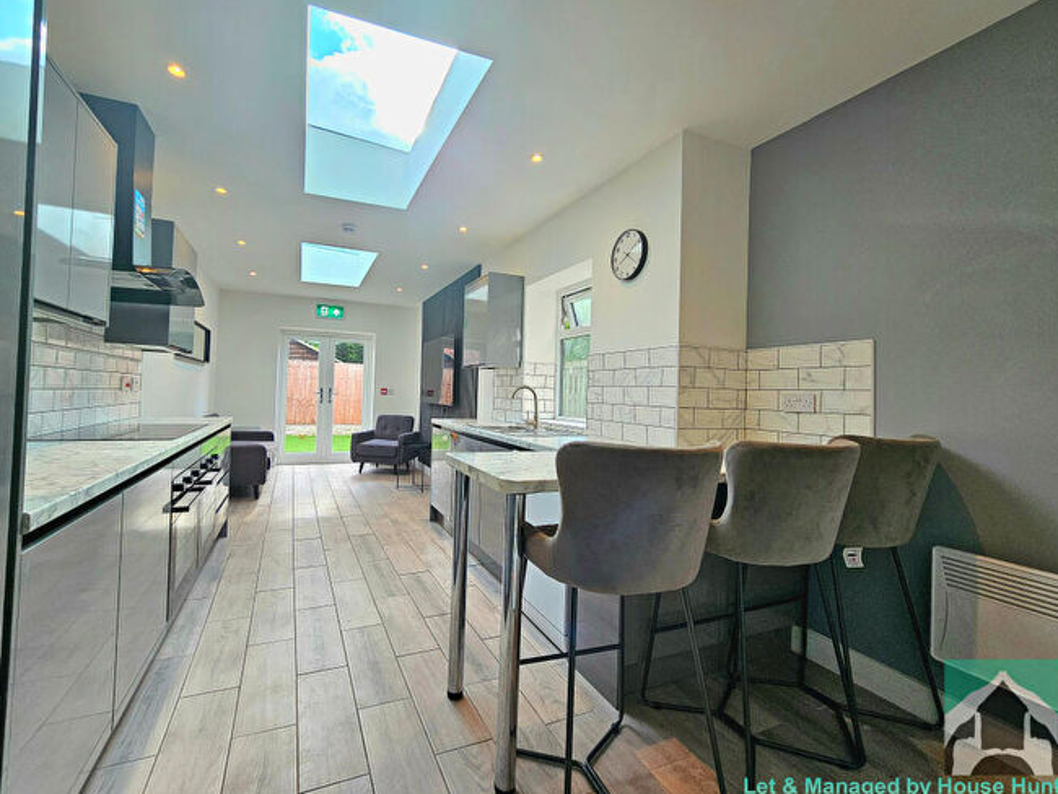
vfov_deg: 85.7
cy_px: 382
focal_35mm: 14
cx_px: 503
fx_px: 428
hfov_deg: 102.0
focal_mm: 2.2
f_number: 2.2
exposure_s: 1/135
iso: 50
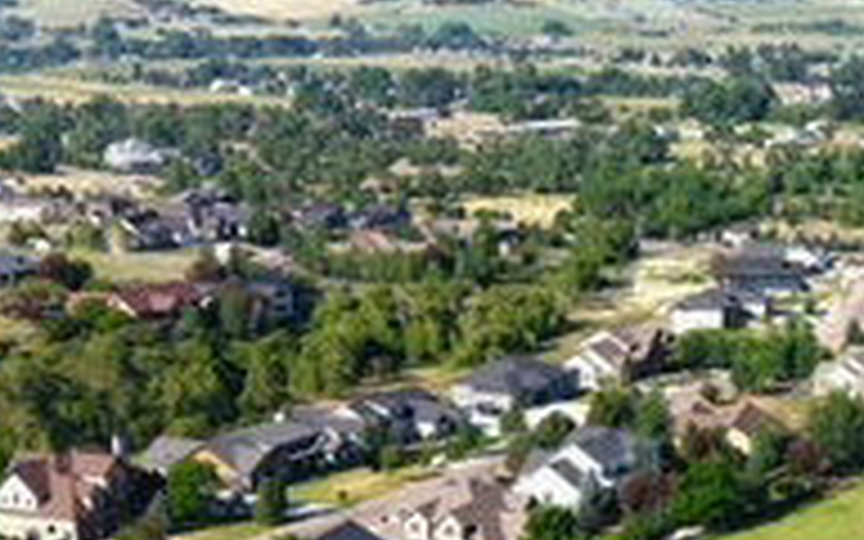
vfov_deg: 15.4
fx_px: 2001
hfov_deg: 22.4
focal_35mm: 85
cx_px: 1048
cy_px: 320
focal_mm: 8.67
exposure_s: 1/2500
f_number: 1.8
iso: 100
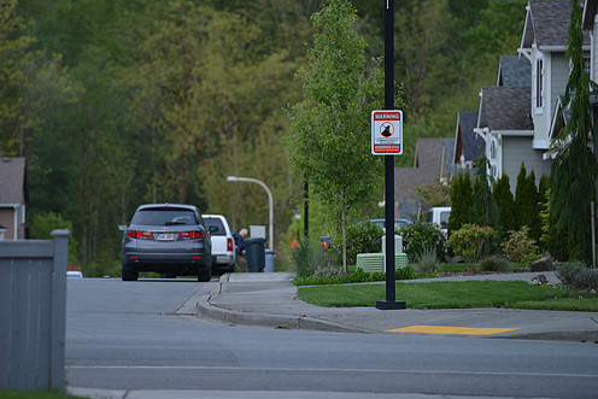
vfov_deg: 5.9
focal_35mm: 234
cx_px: 263
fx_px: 3888
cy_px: 167
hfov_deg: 8.8
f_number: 2.8
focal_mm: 200
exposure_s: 1/200
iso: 220
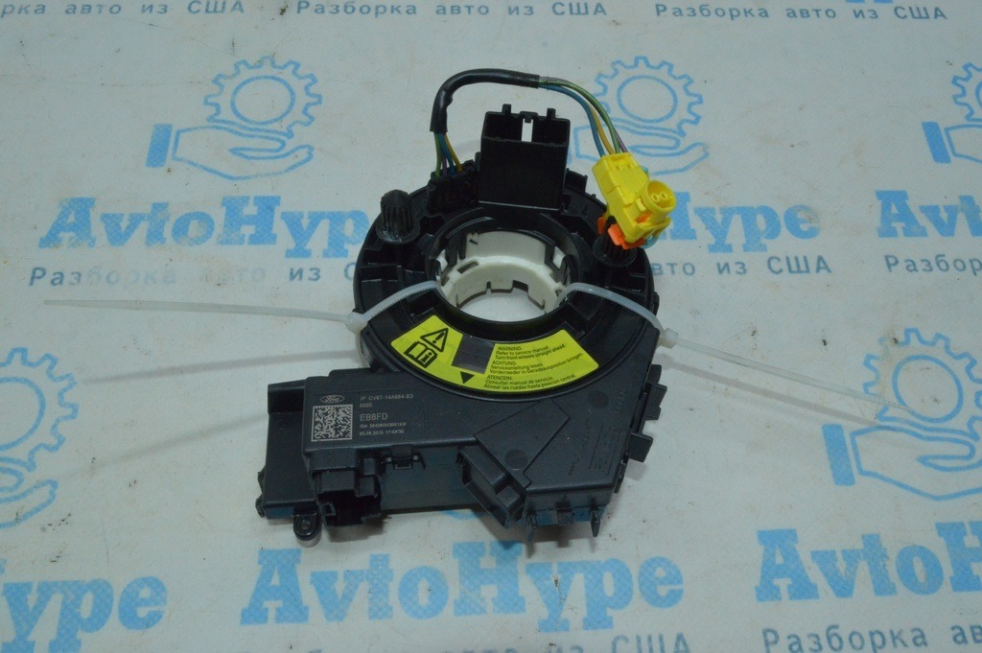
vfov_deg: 43.5
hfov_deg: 62.0
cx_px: 491
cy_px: 326
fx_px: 818
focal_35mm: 30
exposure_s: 1/40
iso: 2800
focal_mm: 20
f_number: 22
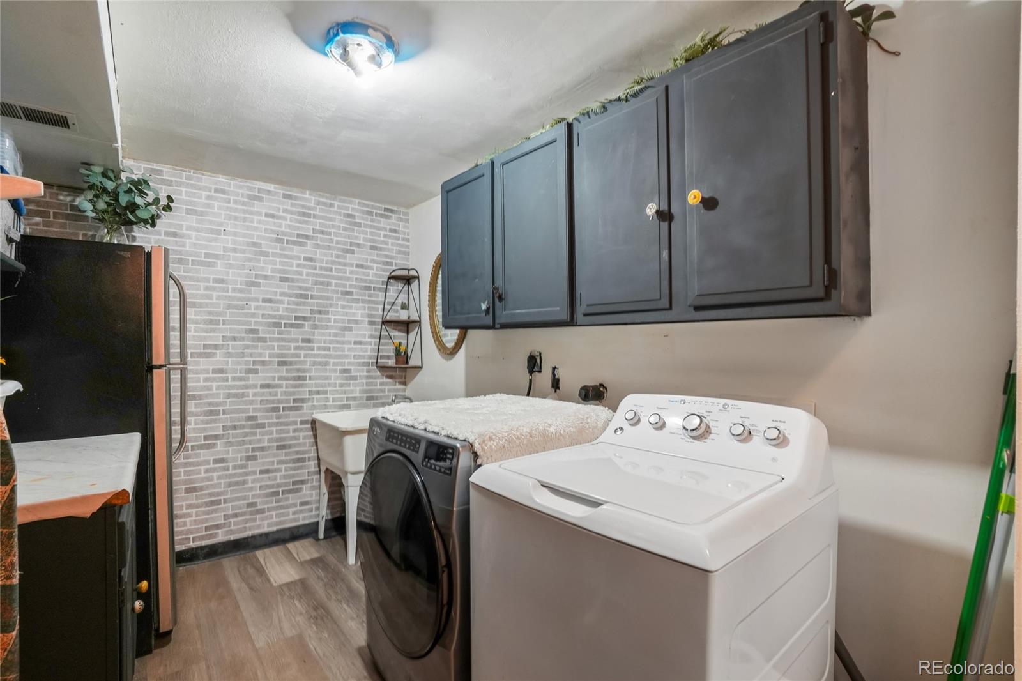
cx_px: 511
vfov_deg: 77.3
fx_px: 426
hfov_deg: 100.4
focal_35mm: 15
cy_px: 340
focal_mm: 10
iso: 400
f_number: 8
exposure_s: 1/4
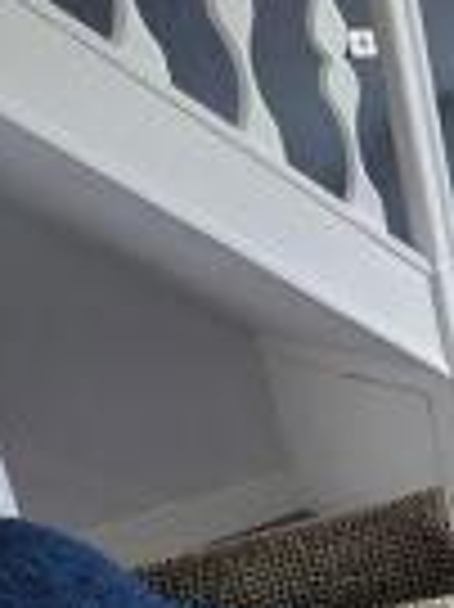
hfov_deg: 14.5
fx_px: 981
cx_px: 1126
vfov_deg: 34.3
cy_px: 354
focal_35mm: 56
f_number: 1.9
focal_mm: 2.2
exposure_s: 1/50
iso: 160
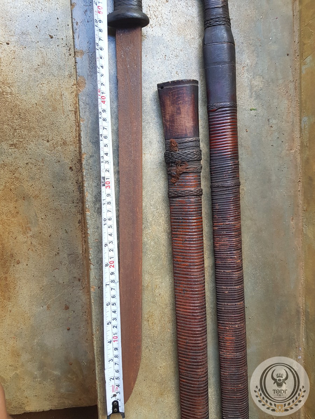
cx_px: 158
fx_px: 315
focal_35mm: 26
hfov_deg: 53.1
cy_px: 210
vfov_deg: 67.3
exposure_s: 1/60
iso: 64
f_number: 1.7
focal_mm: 4.3
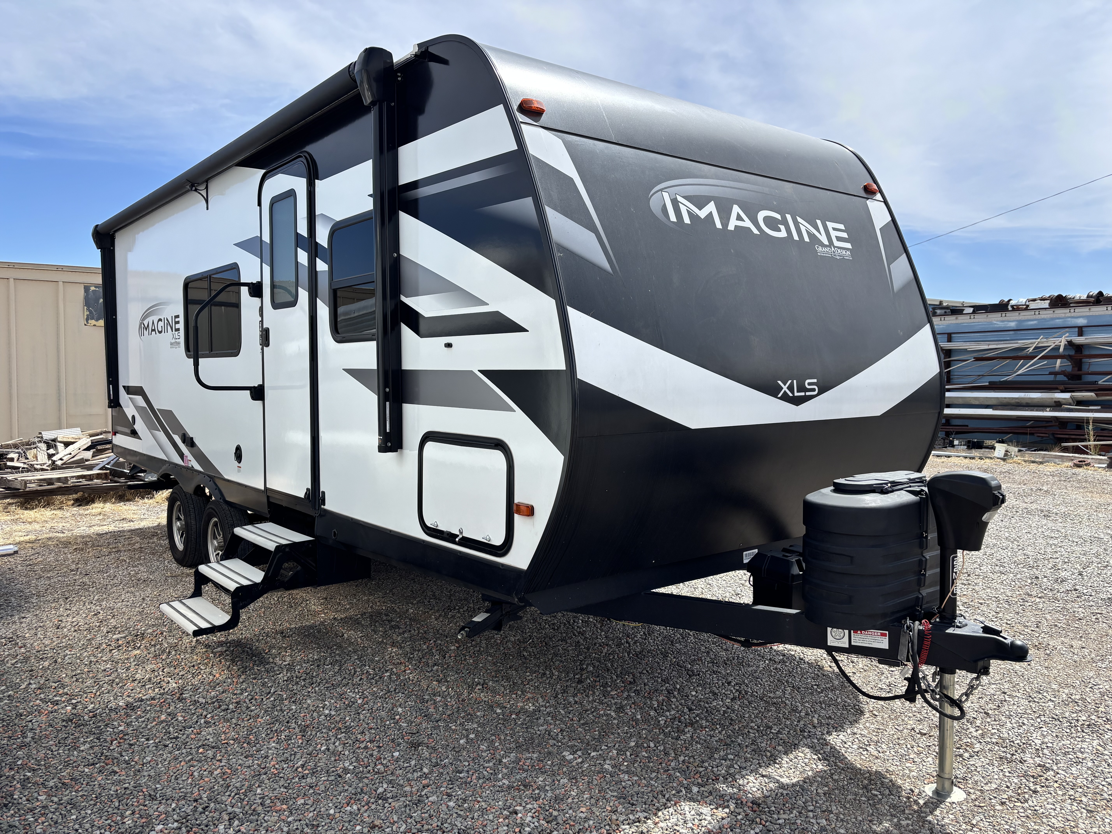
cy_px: 417
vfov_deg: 53.1
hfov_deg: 67.3
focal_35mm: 26
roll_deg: -0.6
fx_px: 835
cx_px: 556
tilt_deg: -2.3
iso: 50
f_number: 1.6
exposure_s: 1/3021
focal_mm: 5.96
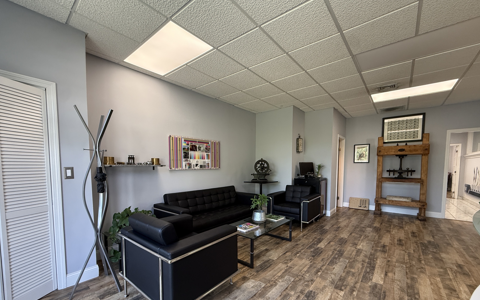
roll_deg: -0.4
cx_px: 240
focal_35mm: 15
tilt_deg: -3.1
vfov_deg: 74.1
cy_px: 177
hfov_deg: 101.5
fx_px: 196
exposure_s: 1/60
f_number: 2.2
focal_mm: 2.22
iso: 250
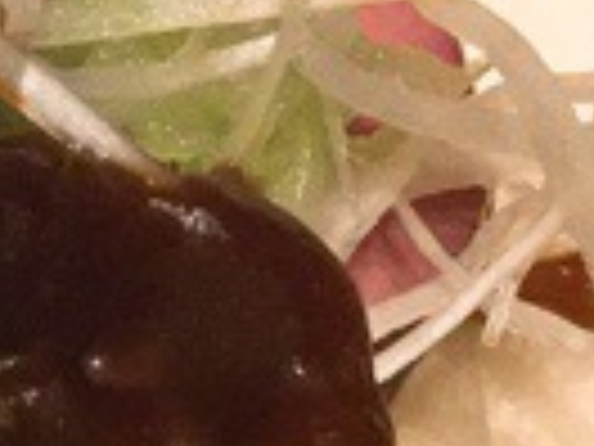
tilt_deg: -58.7
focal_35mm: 150
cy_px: 135
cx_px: -99
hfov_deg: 12.9
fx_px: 2574
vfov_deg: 9.9
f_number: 2.4
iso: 200
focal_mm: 3.3
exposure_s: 1/20
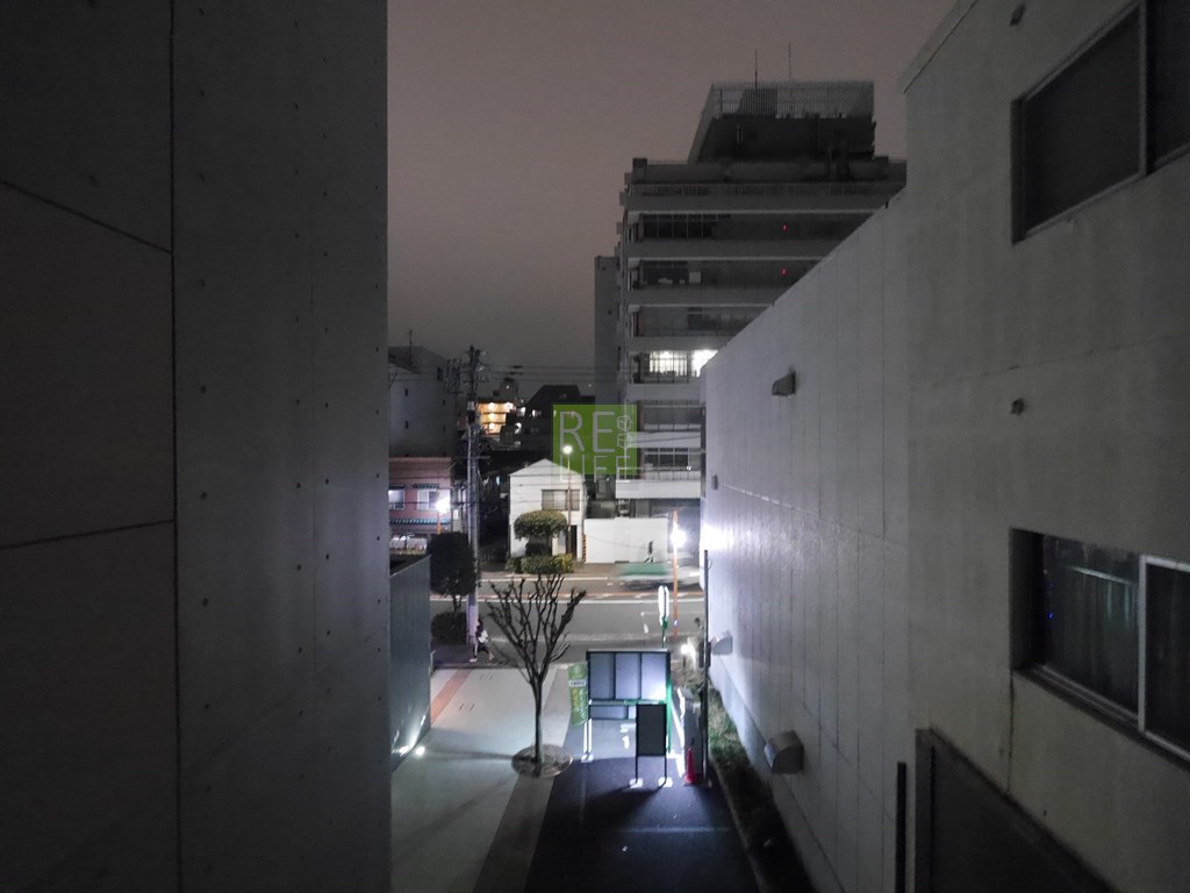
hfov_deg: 102.1
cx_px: 595
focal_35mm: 14
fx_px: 481
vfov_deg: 85.7
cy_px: 446
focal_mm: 7
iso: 3200
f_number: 4
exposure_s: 1/10
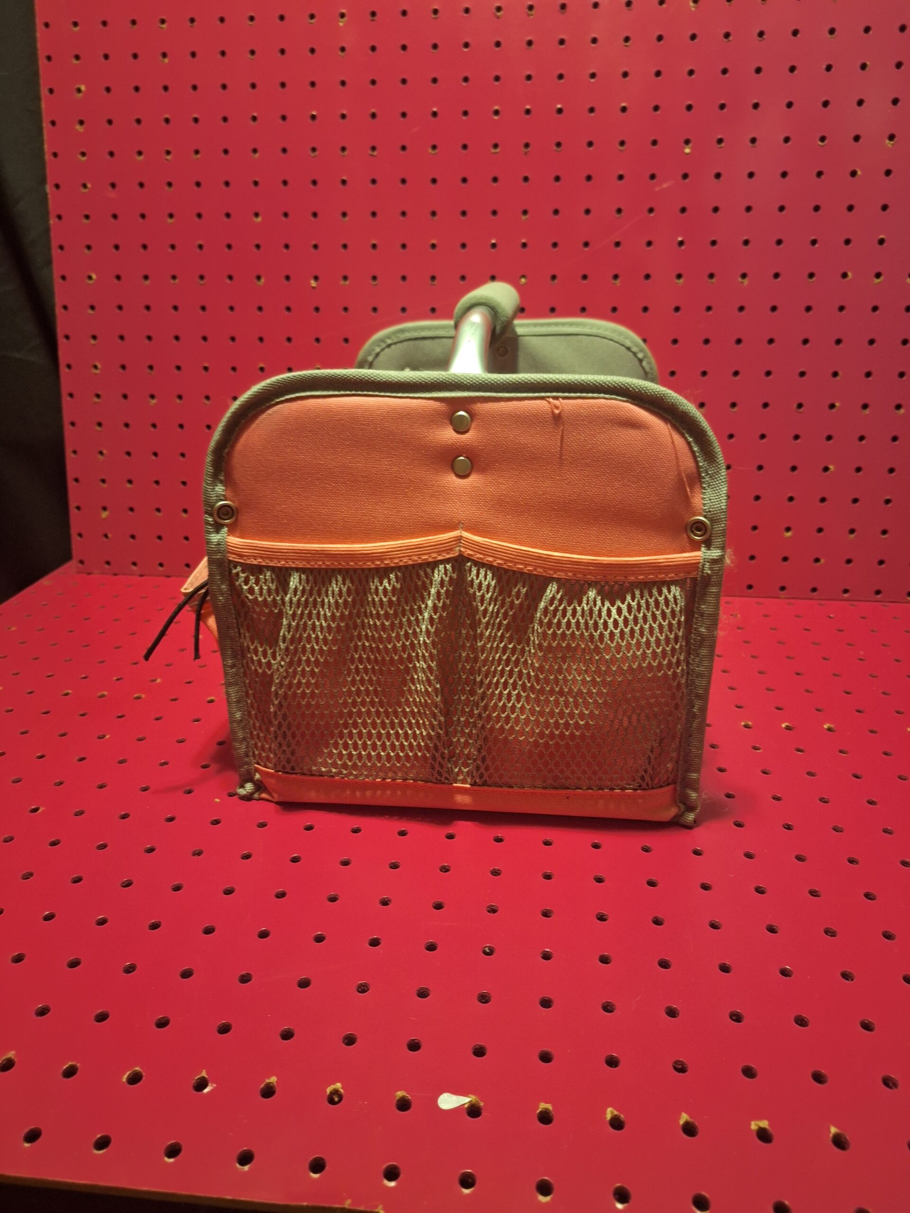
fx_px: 806
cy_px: 606
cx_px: 455
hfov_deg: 58.9
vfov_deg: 73.9
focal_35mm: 23
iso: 400
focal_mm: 5.54
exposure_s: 1/20
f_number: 1.8
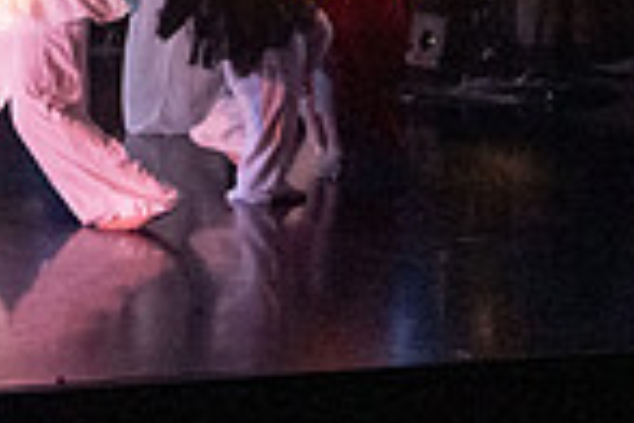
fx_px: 3839
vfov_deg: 6.3
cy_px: -123
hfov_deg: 8.8
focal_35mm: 218
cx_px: -759
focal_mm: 49
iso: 5000
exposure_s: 1/400
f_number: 2.8
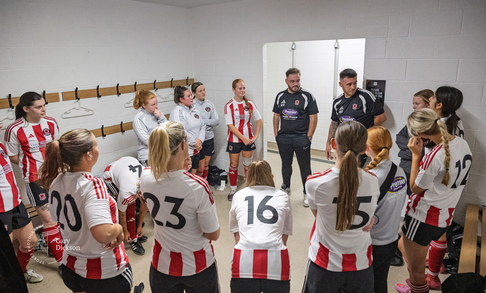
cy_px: 132
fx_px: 326
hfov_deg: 73.5
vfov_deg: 48.4
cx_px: 243
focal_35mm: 25
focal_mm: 24
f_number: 4
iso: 4500
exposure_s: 1/440
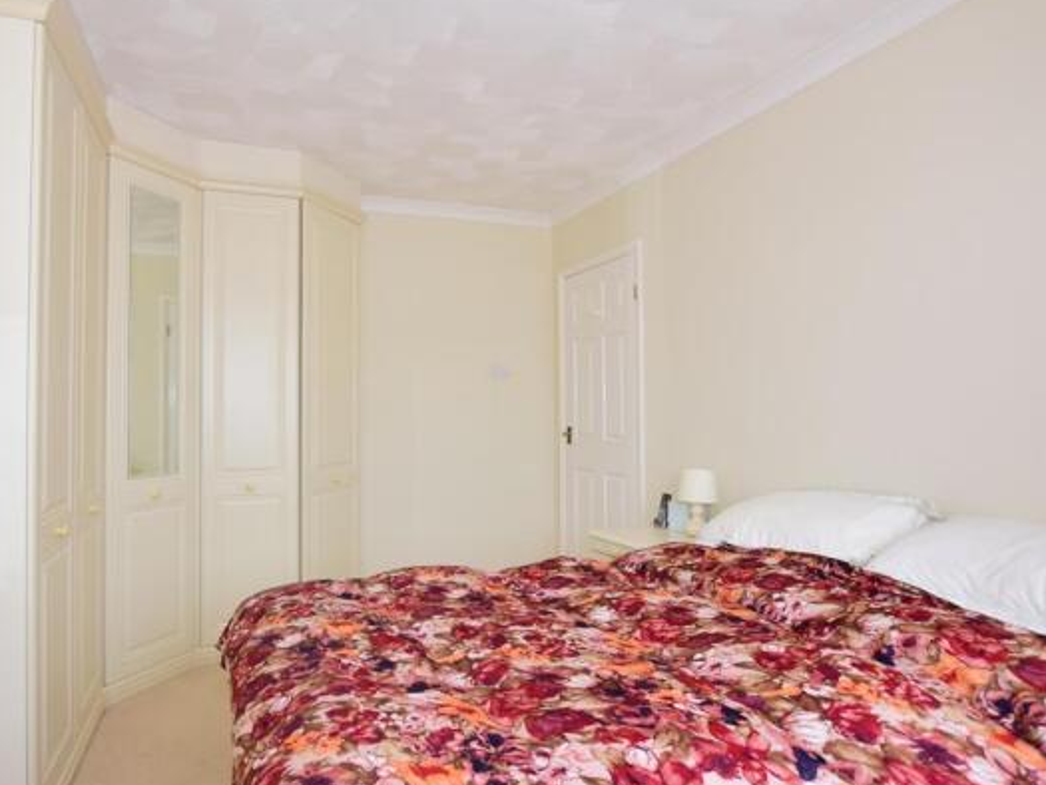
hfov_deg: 87.1
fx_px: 544
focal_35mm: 18
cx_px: 440
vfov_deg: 71.6
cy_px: 390
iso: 400
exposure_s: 1/15
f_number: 5.6
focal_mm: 10
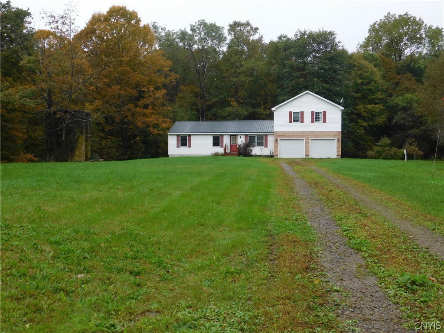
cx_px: 222
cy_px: 166
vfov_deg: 36.0
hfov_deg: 46.8
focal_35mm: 40
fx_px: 513
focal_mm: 7.1
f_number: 3.6
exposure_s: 1/125
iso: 125
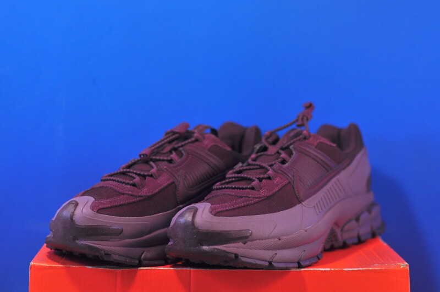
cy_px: 146
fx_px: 915
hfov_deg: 27.0
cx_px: 220
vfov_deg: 18.1
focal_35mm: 75
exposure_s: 1/320
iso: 250
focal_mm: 50
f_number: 2.5
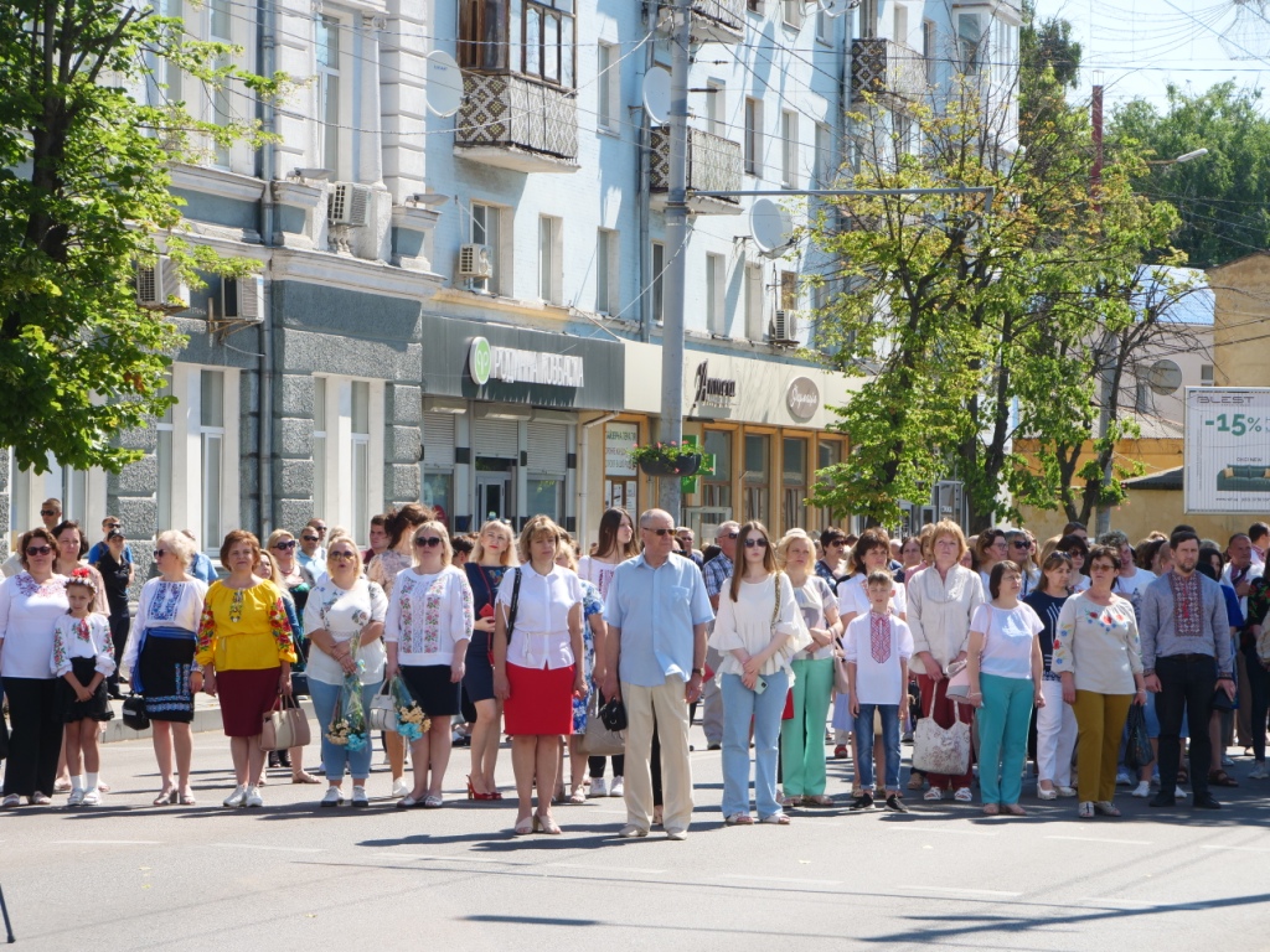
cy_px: 476
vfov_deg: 12.3
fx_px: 4403
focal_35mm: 120
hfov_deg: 16.4
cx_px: 635
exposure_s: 1/320
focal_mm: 60
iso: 200
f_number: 7.1
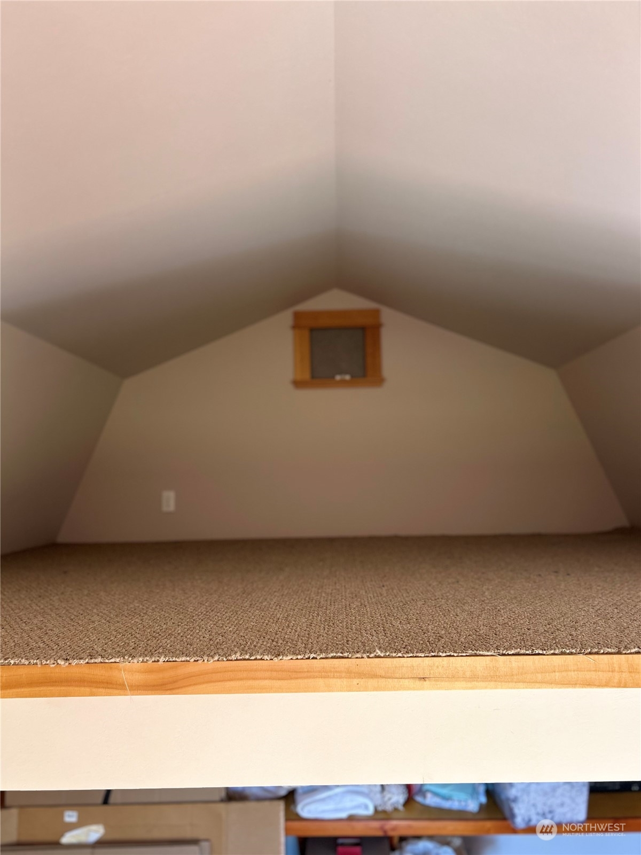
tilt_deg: +5.0
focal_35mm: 26
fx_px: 642
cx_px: 320
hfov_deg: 53.1
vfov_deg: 67.3
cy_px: 428
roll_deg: +0.5
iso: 100
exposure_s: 1/121
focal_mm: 5.7
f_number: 1.5
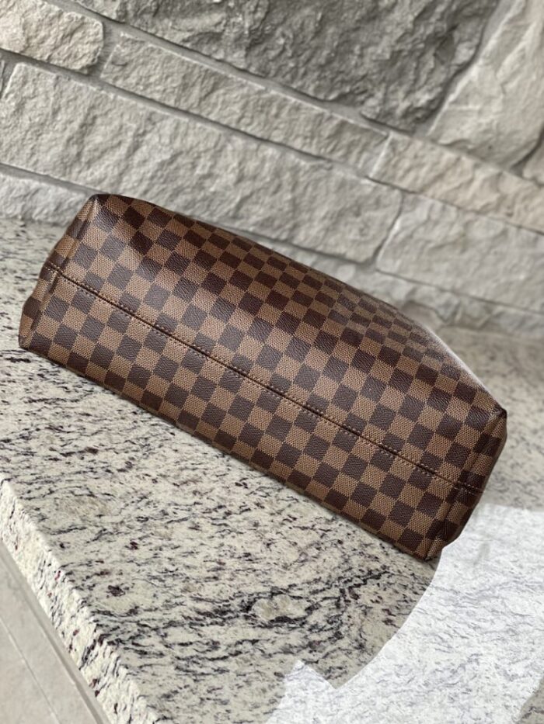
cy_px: 362
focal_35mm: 64
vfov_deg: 30.3
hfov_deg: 22.9
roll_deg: -28.9
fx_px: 1341
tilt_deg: -19.6
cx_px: 272
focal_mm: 7.5
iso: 250
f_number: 2.2
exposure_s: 1/120
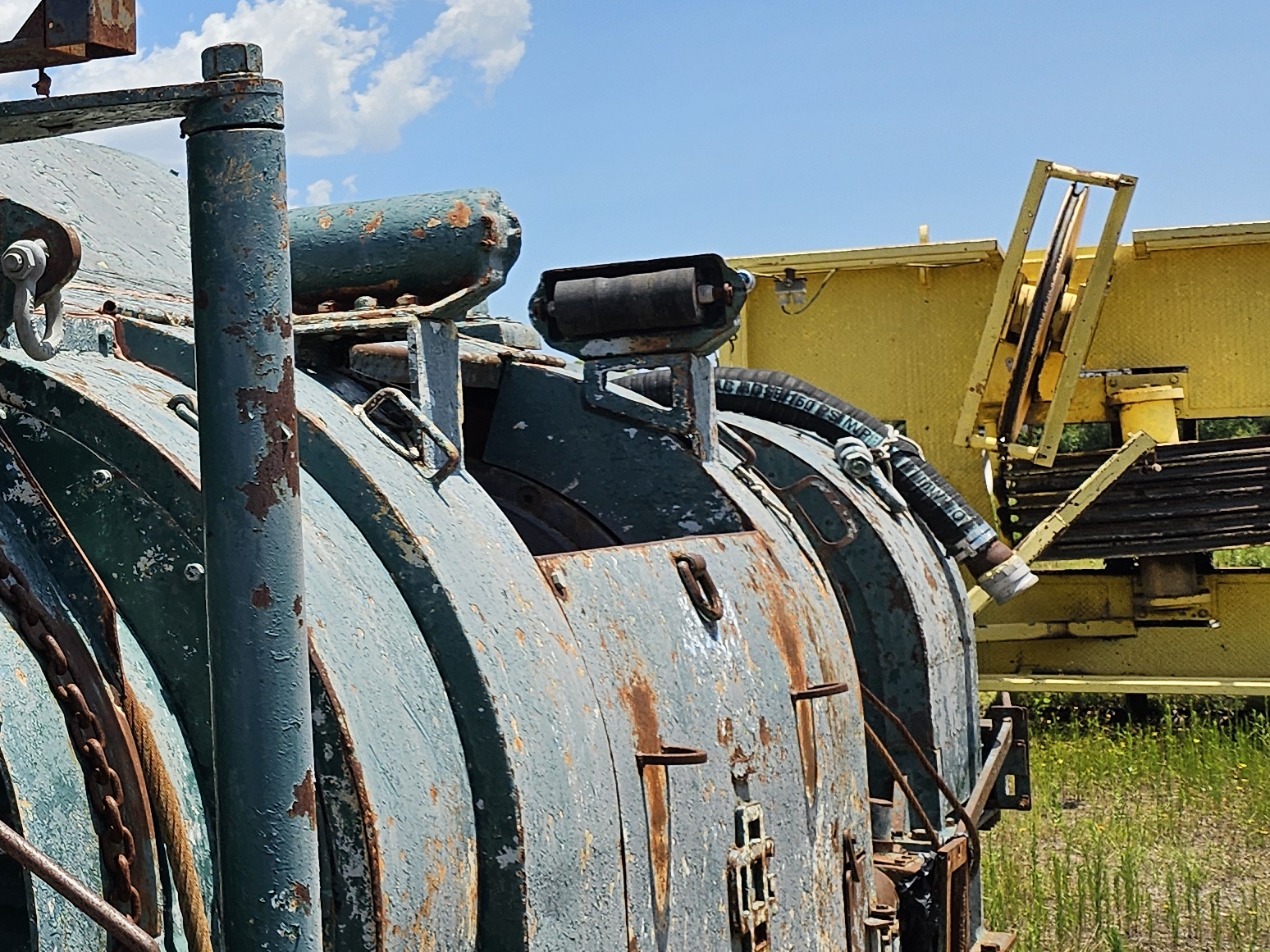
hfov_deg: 27.4
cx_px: -264
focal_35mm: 62
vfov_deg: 23.6
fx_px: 2275
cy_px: 437
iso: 50
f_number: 1.8
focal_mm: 5
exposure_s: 1/3935
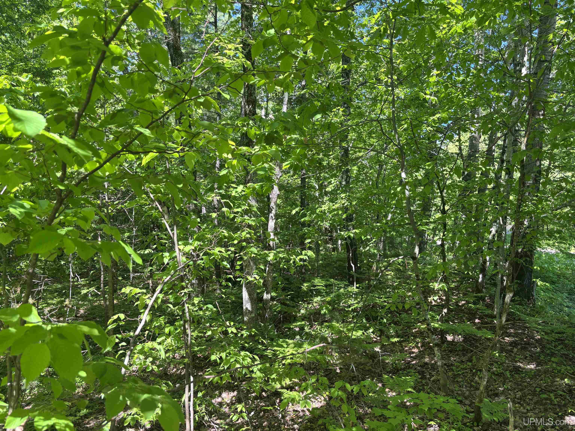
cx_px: 288
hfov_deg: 67.3
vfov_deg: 53.1
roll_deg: +0.7
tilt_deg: +2.5
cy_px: 216
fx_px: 432
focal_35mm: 26
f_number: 1.6
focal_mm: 5.96
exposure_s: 1/124
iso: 32
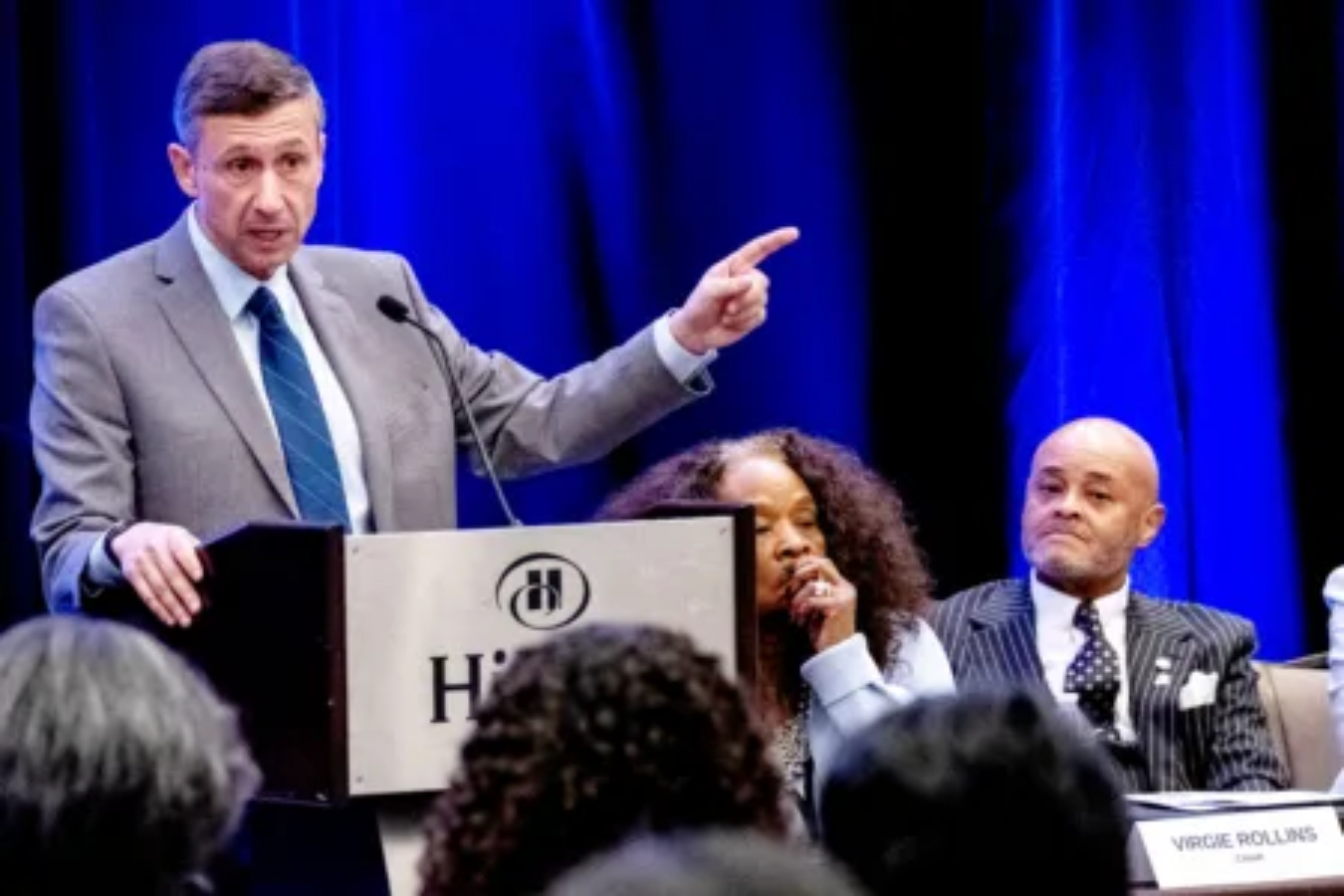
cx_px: 672
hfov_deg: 8.7
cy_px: 448
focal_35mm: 238
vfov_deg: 5.8
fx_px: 8885
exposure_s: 1/200
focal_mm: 158.8
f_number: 4.8
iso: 6400
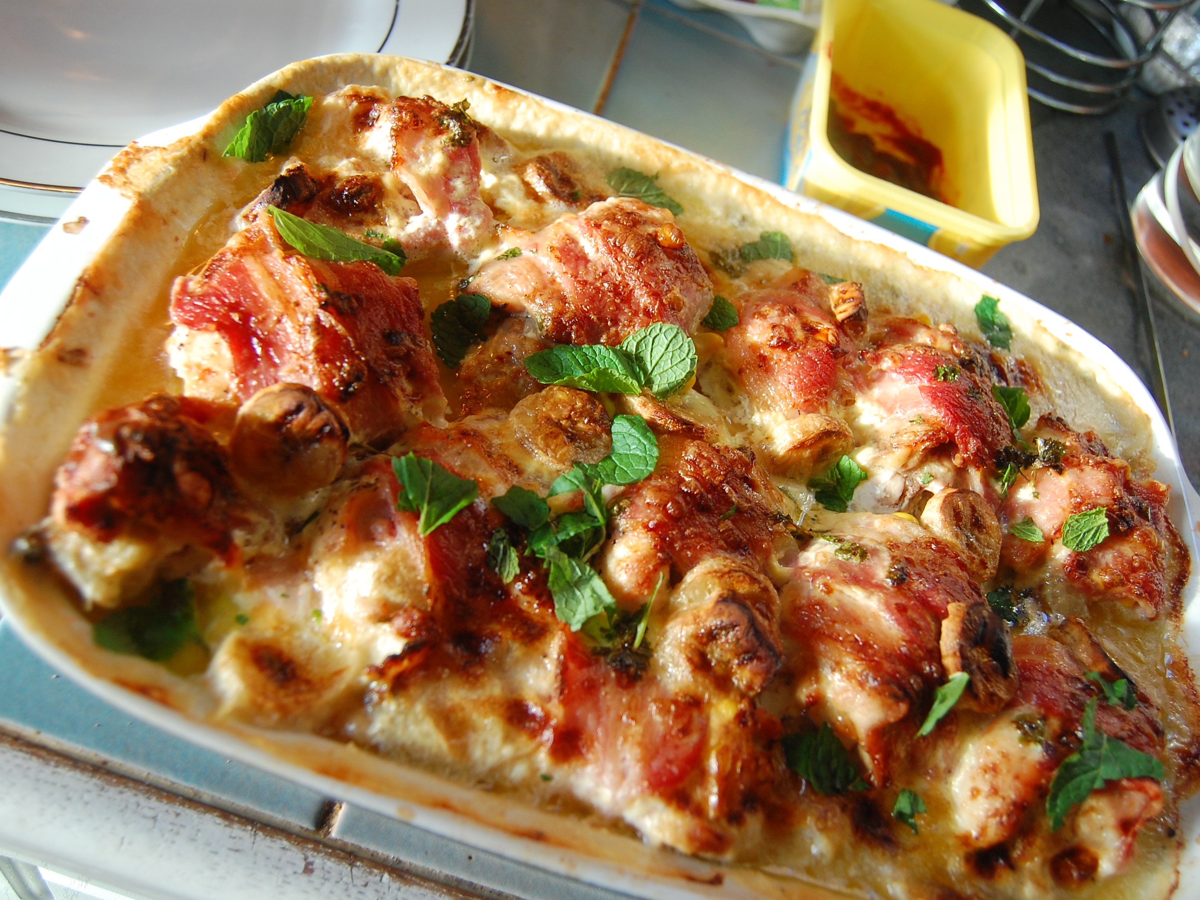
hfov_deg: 55.4
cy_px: 455
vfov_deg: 42.9
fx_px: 1144
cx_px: 600
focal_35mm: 33
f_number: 3.8
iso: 400
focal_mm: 20
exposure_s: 1/60
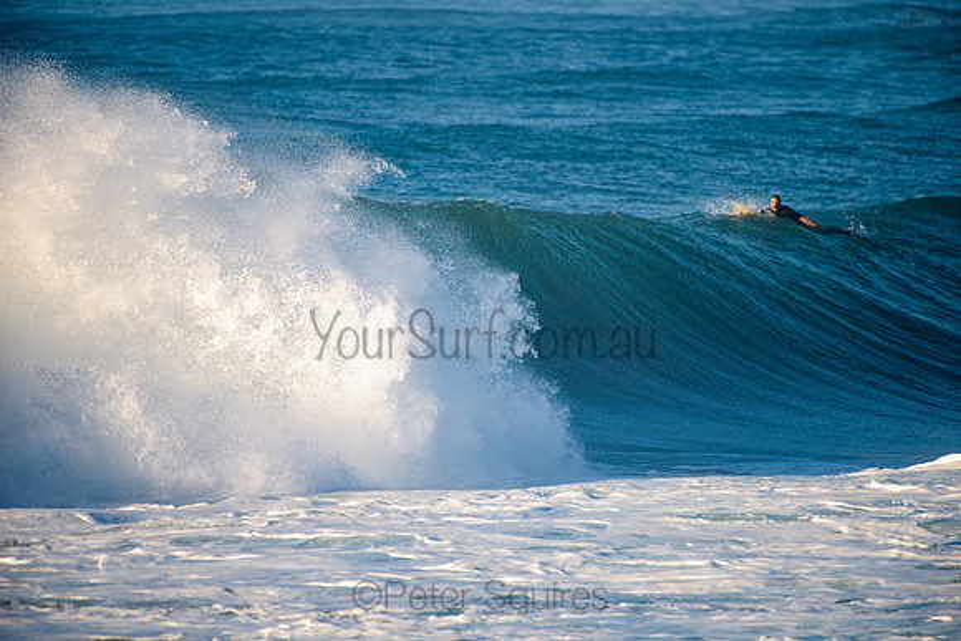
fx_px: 13352
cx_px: 480
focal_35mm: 500
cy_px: 320
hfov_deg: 4.1
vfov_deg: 2.8
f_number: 5.6
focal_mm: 500
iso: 160
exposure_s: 1/1600
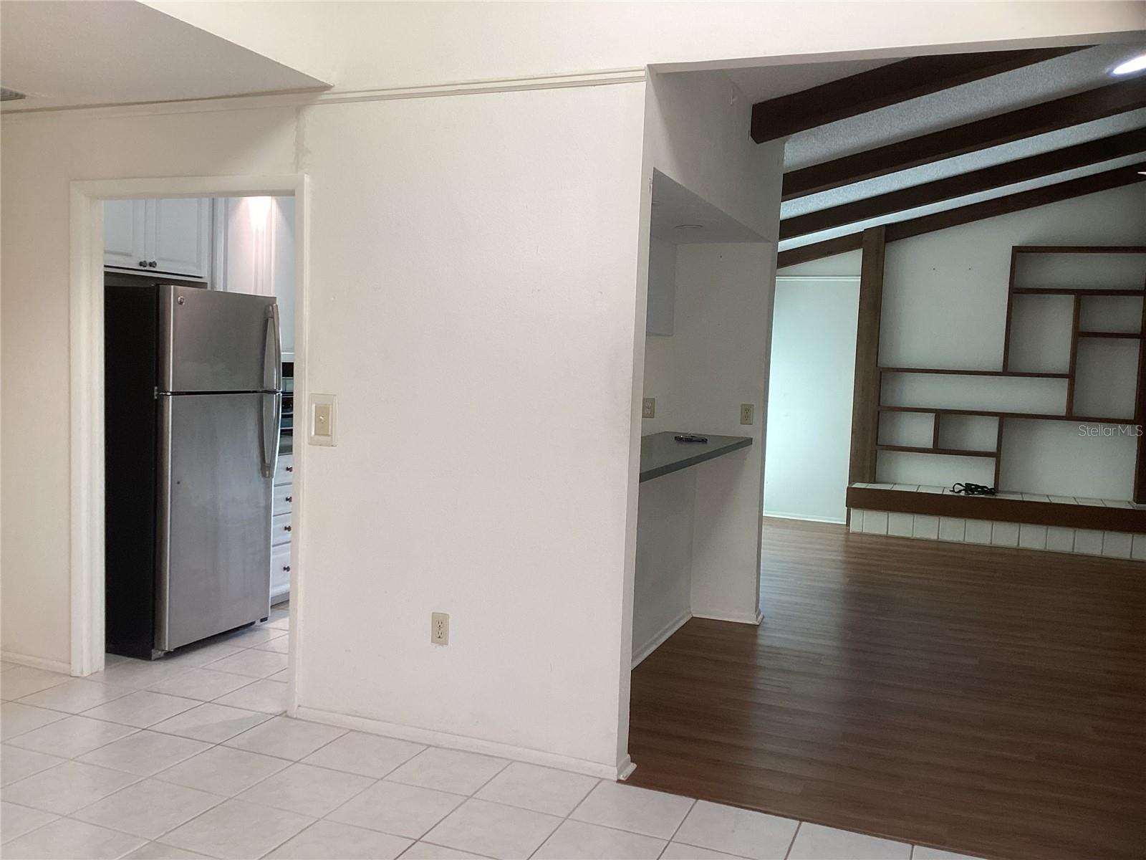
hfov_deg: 58.4
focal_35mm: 31
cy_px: 430
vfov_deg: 45.4
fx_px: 1026
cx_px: 573
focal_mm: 3.3
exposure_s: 1/60
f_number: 2.4
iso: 64
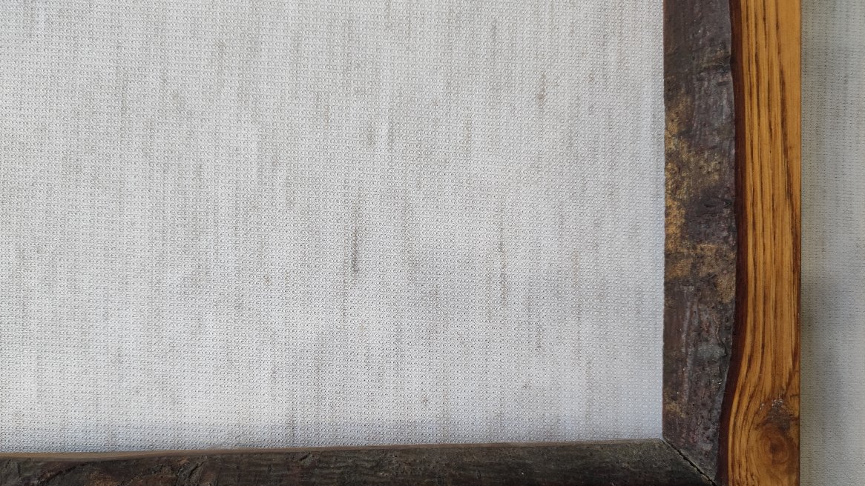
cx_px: 433
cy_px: 308
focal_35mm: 28
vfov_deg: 41.2
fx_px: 642
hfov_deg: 67.9
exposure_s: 1/50
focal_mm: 4.7
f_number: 1.79
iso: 823
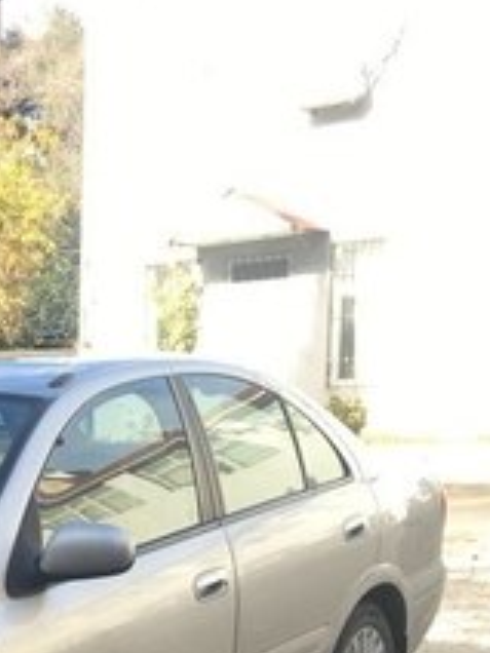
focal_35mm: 68
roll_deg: +3.0
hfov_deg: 20.7
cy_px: 748
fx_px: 1283
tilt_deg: -15.1
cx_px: -34
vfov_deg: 26.0
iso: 25
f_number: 2.2
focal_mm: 4.15
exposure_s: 1/326
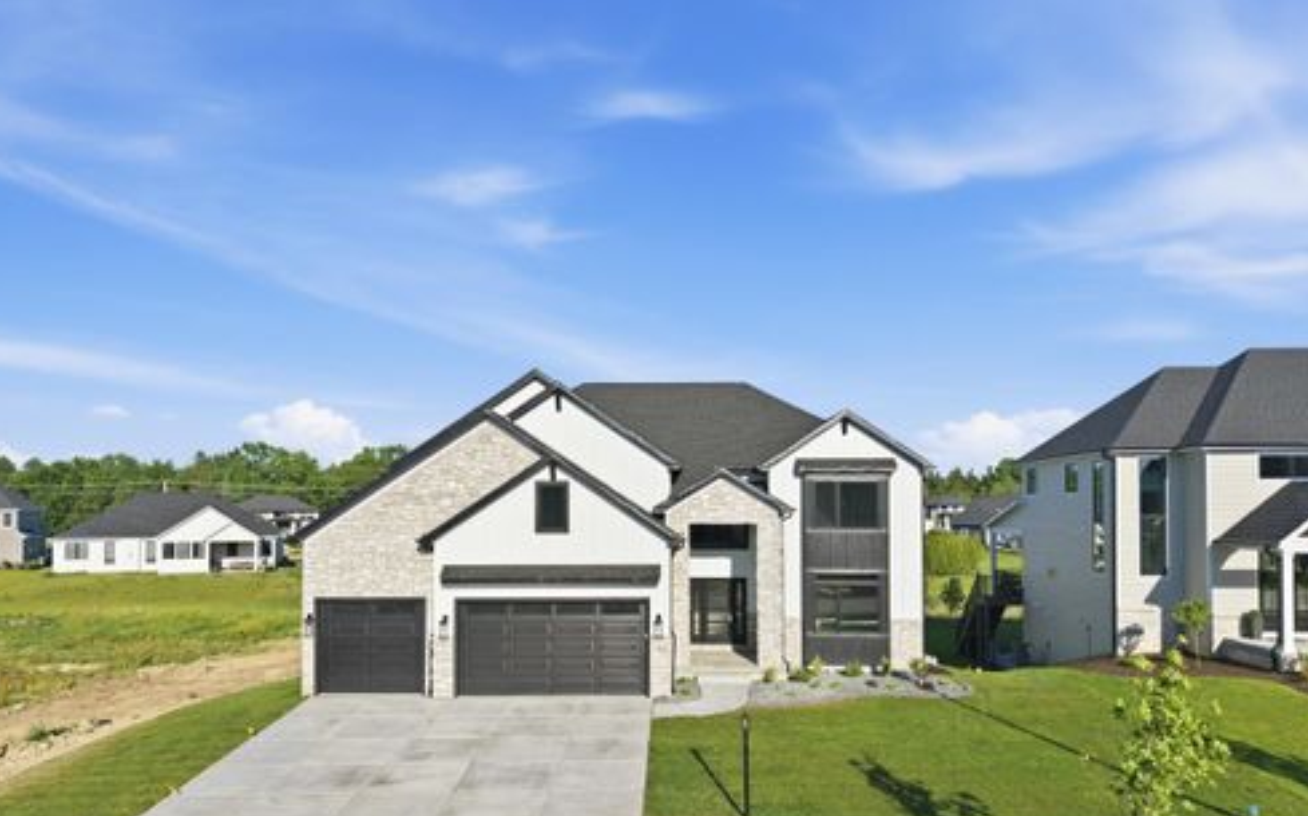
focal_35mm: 26
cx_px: 655
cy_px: 492
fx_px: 926
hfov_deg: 70.4
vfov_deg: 47.2
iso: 170
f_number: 1.8
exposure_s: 1/5000
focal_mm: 8.7
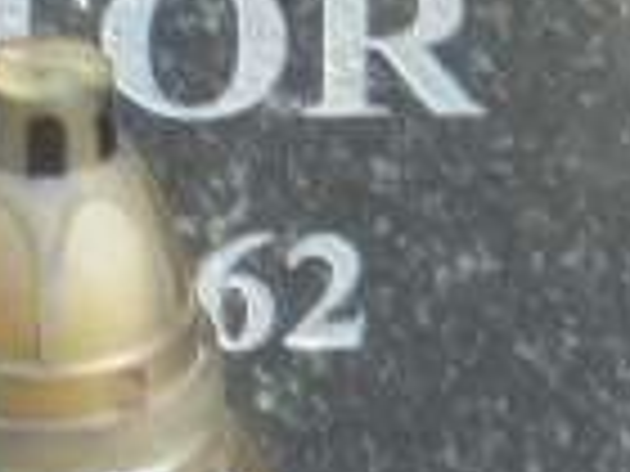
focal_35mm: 489
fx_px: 8900
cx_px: -351
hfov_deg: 4.0
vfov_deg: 3.0
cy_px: -252
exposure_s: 1/40
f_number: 5.1
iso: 100
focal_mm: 19.2
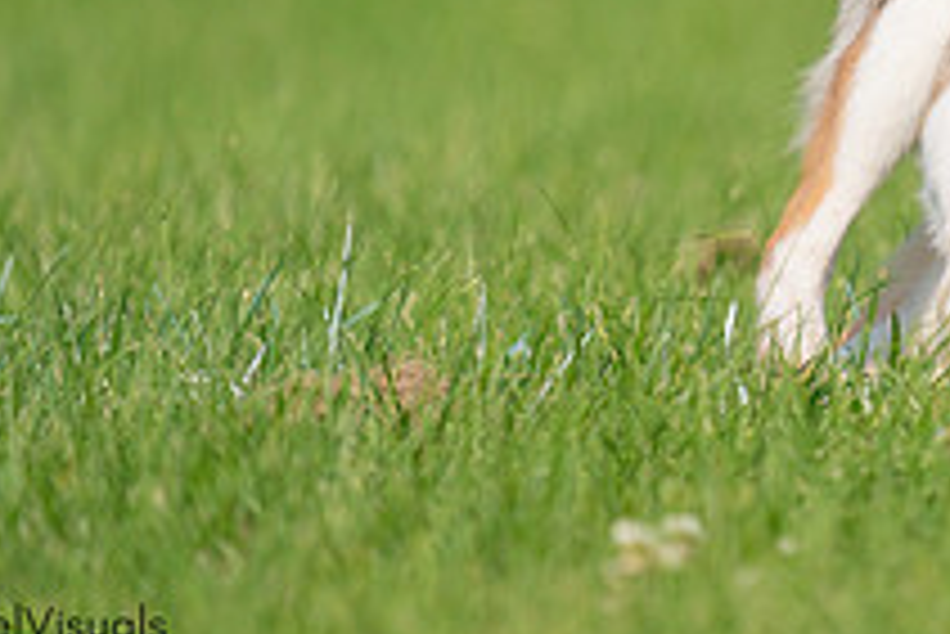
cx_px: 1193
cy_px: -164
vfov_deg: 0.8
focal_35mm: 1649
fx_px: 43544
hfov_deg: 1.2
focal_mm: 600
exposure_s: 1/4000
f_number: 6.3
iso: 800
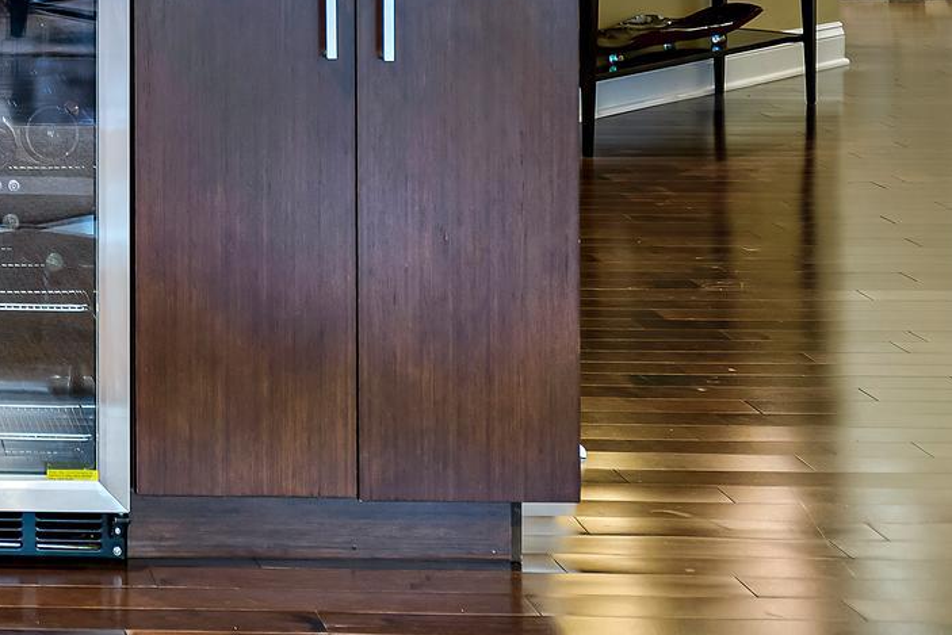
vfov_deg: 12.9
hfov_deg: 18.3
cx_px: -376
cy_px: -259
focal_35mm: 102
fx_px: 2698
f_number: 9
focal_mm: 35
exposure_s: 1
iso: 250
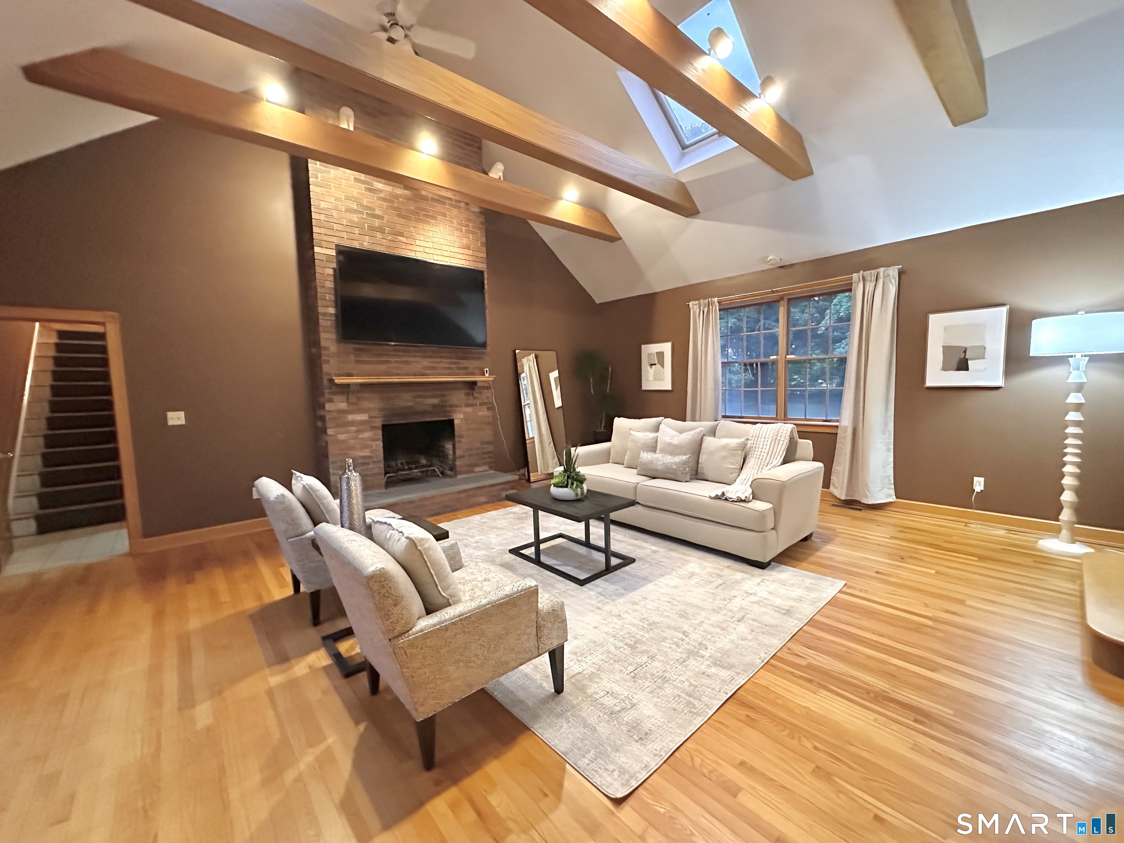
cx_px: 562
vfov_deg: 85.7
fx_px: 455
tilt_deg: -5.1
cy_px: 422
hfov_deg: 102.1
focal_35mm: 14
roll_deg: +1.8
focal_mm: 2.22
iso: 1250
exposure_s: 1/60
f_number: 2.2
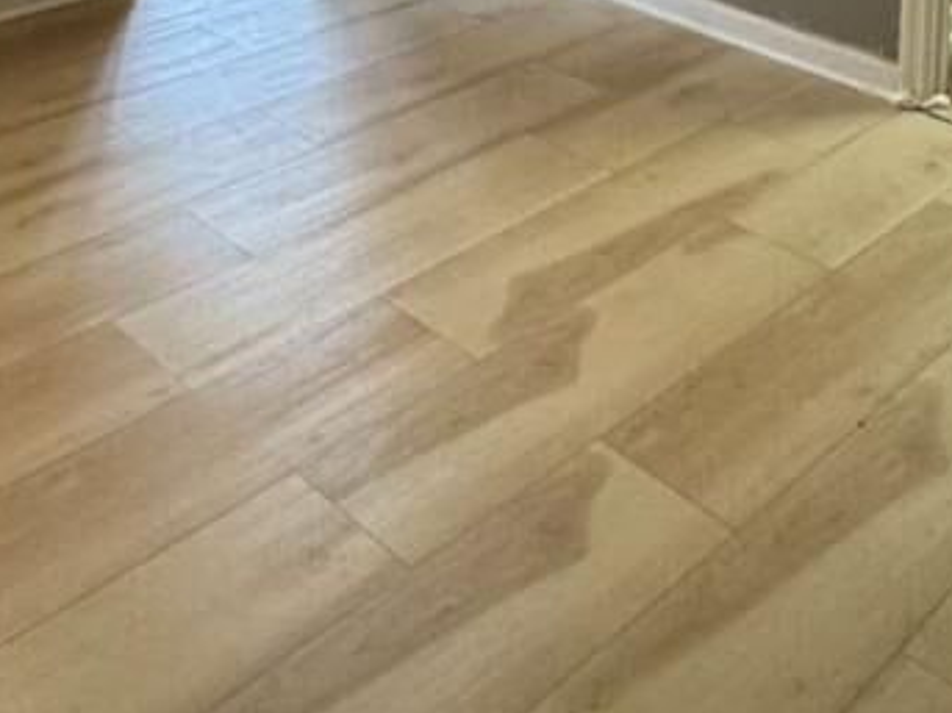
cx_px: 80
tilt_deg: -4.8
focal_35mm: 49
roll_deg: -0.3
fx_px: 1347
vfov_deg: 22.7
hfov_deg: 36.3
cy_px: -427
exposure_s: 1/60
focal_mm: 2.22
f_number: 2.2
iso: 800
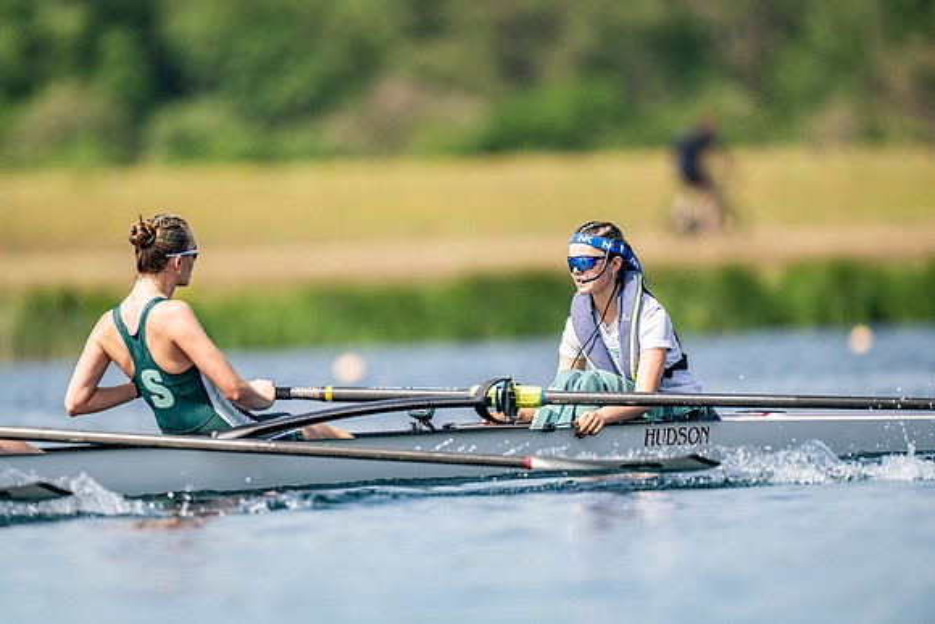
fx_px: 15586
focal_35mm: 600
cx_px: 468
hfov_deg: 3.4
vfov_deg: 2.3
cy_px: 312
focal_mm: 600
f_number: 4
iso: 180
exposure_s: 1/2500
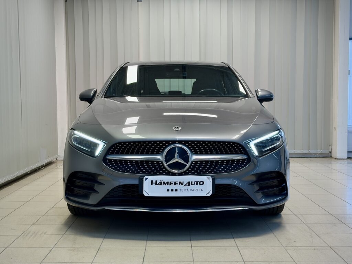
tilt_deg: -2.2
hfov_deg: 39.7
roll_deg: +1.1
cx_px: 176
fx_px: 488
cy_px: 132
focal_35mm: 48
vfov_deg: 30.3
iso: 125
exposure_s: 1/119
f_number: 1.78
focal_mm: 6.76
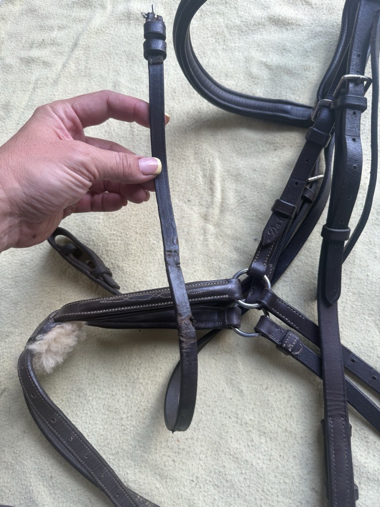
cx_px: 190
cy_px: 254
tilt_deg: -68.2
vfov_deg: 71.6
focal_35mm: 24
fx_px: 351
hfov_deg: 56.8
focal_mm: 6.76
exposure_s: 1/227
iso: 64
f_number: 1.78
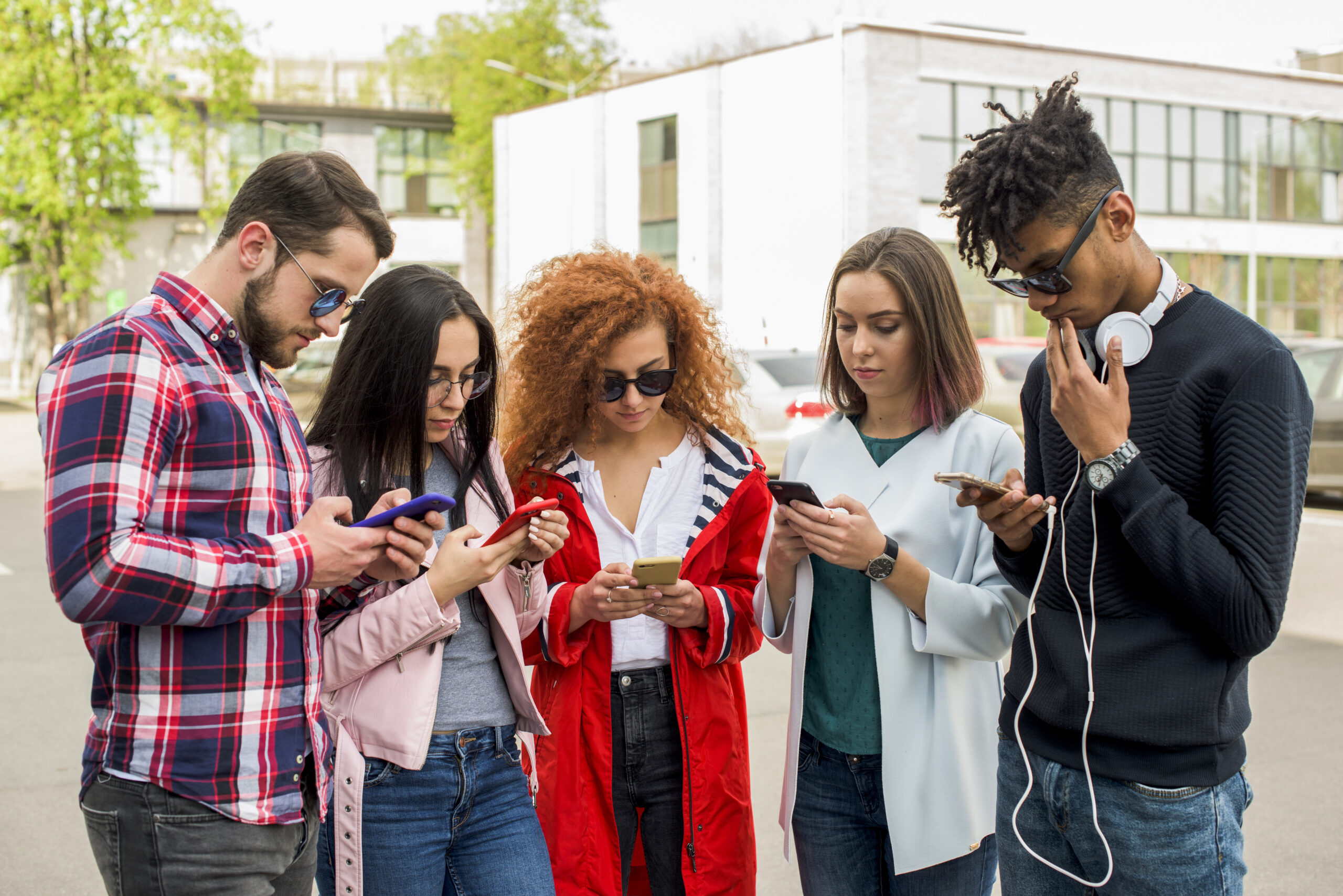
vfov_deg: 27.0
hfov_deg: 39.6
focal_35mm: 50
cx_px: 672
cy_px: 448
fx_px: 1866
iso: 160
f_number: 4
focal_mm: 50
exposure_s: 1/200
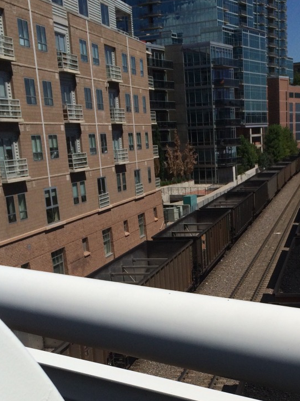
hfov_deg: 26.2
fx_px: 636
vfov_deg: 34.2
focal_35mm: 55
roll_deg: +3.2
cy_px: 301
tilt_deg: -15.8
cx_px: 226
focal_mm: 4.15
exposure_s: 1/6849
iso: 32
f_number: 2.2
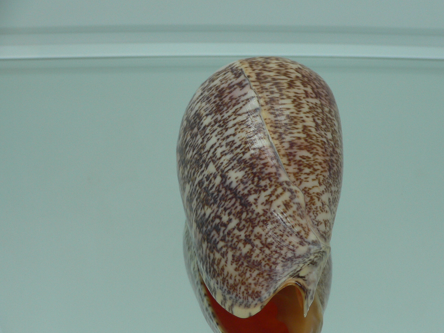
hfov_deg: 43.7
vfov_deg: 33.6
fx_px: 552
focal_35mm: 43
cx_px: 262
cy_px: 182
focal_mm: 4.6
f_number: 2.8
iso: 80
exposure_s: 1/60
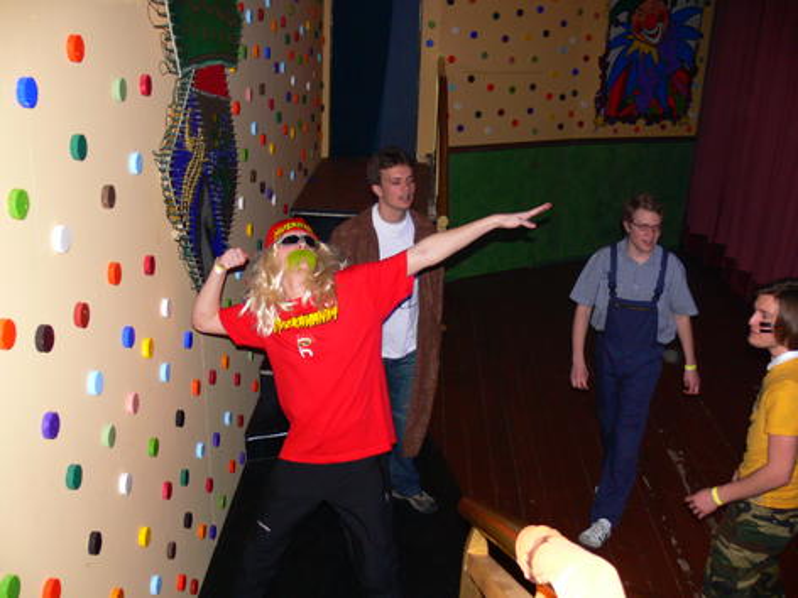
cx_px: 399
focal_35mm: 35
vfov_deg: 40.7
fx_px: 807
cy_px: 299
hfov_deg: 52.6
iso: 100
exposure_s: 1/30
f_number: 2.8
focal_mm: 7.4
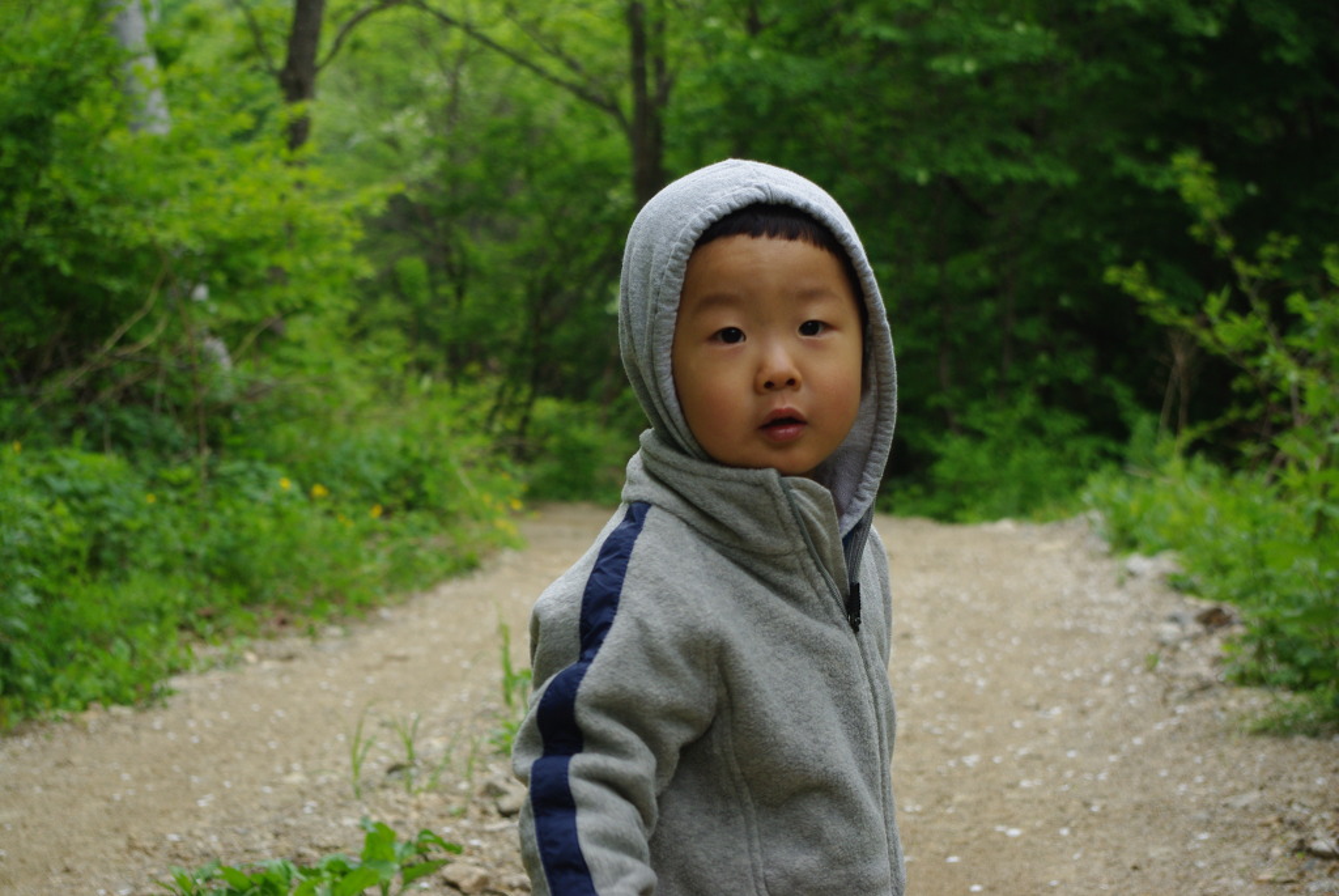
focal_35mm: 82
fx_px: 3053
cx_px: 670
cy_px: 448
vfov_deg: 16.7
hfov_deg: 24.7
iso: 200
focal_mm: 55
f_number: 6.7
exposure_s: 1/90
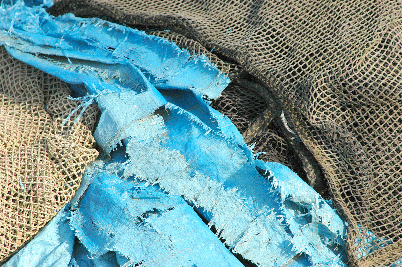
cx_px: 201
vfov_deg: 4.9
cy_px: 134
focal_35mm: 278
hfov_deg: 7.4
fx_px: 3096
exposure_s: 1/400
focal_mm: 185
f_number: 6.3
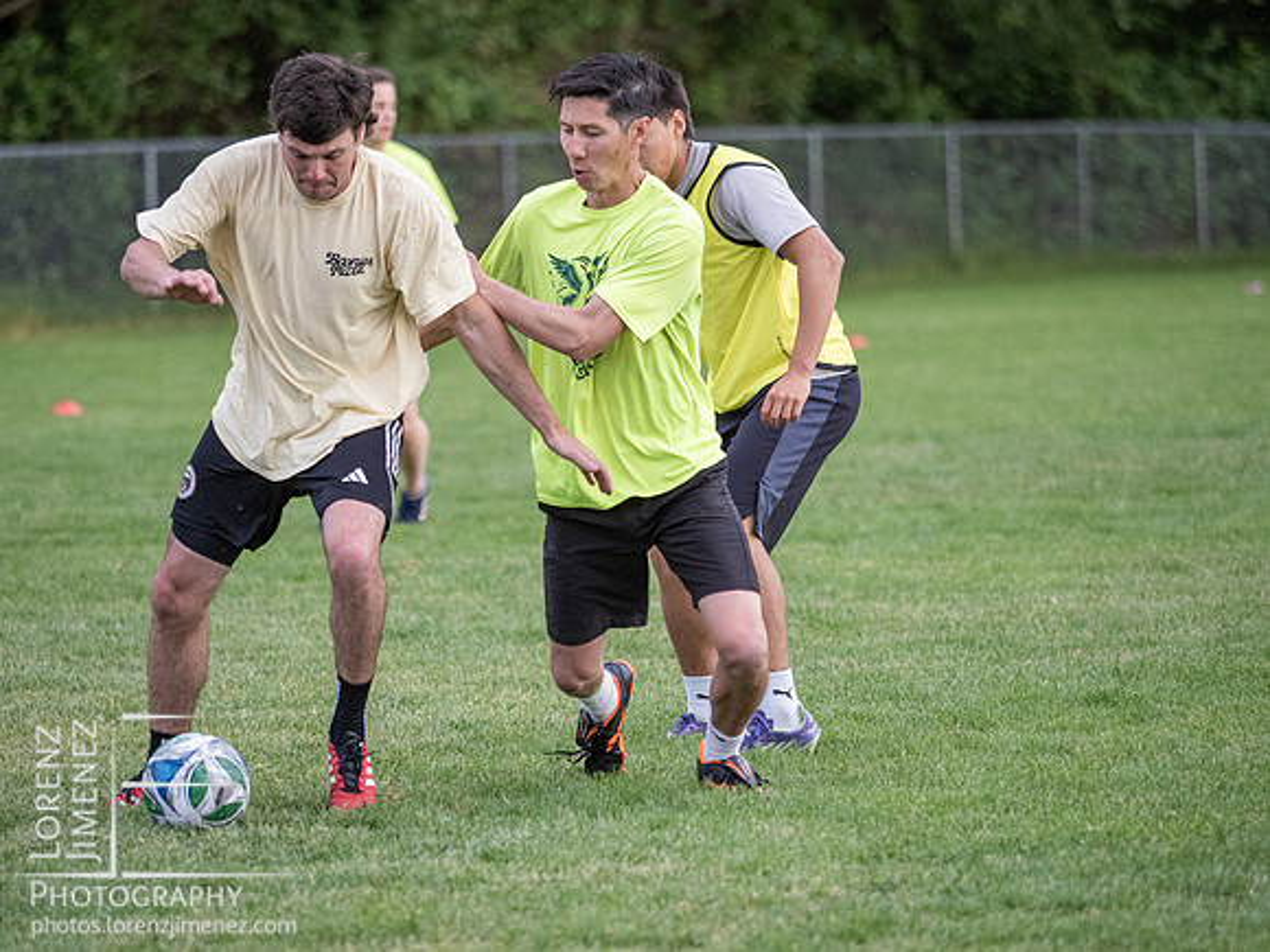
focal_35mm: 300
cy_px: 476
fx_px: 11006
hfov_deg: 6.6
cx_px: 635
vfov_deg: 5.0
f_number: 2.8
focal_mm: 150
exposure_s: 1/800
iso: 1250
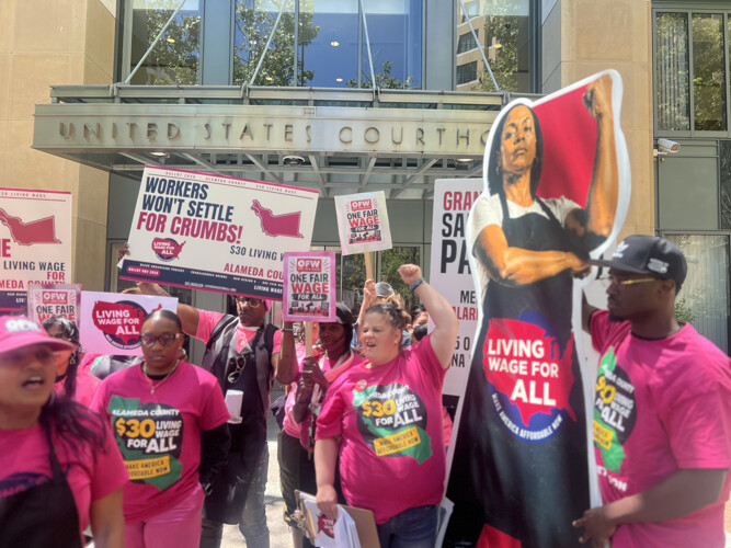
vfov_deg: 53.0
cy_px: 274
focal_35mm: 26
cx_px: 366
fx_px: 549
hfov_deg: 67.3
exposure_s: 1/743
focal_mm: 5.7
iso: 50
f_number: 1.5
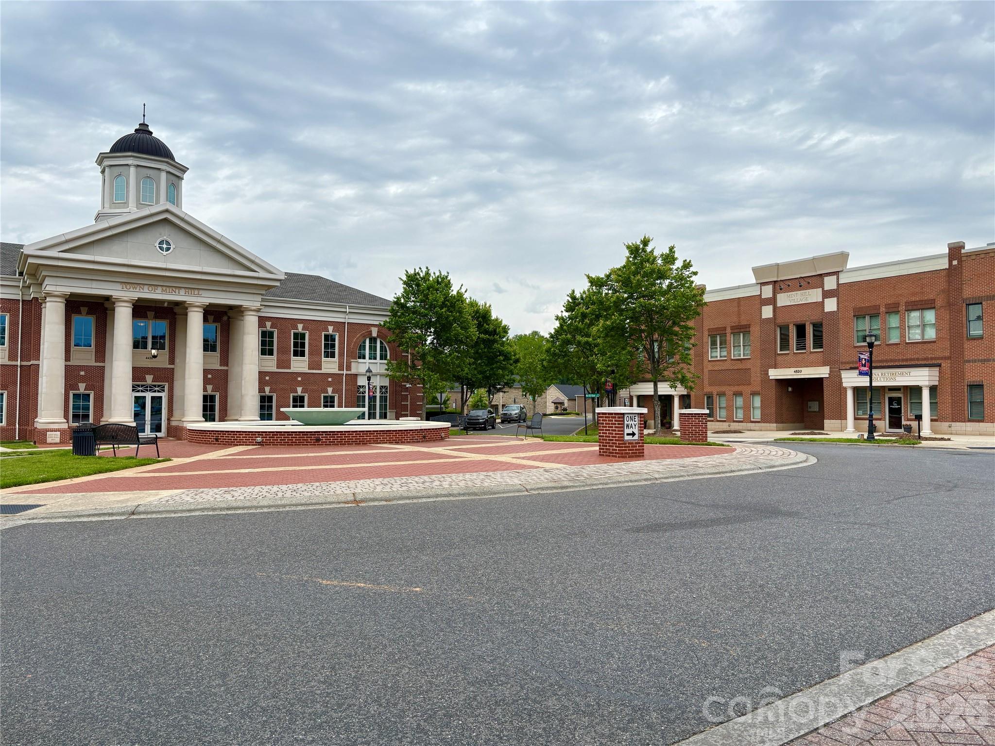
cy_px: 373
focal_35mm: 26
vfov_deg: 53.1
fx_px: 747
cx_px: 498
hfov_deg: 67.3
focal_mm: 5.96
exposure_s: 1/1217
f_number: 1.6
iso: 50
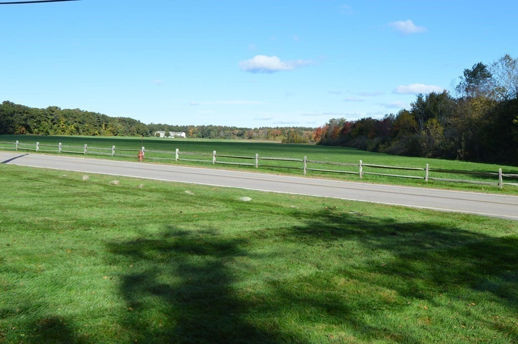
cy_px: 172
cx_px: 259
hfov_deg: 53.2
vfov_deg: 36.8
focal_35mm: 36
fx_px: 518
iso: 100
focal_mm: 24
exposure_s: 1/250
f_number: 8
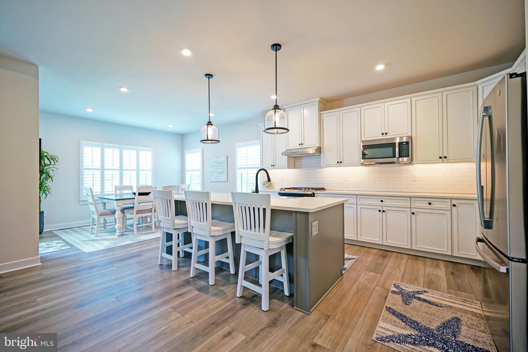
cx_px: 264
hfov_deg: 100.4
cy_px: 176
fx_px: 220
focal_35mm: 15
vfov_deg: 77.3
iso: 160
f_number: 2.8
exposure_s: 1/30
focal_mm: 10
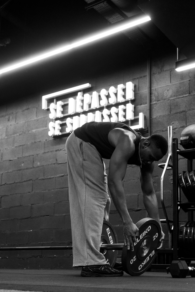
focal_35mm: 44
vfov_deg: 44.5
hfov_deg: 30.5
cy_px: 146
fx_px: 357
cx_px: 98
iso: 2500
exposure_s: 1/200
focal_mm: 44
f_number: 4.5
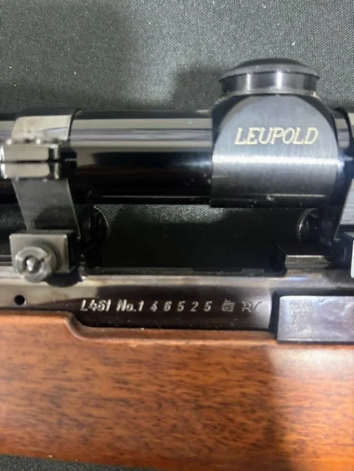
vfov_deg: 67.3
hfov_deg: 53.1
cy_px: 236
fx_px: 355
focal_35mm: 26
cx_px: 177
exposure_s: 1/30
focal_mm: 5.96
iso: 640
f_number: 1.6
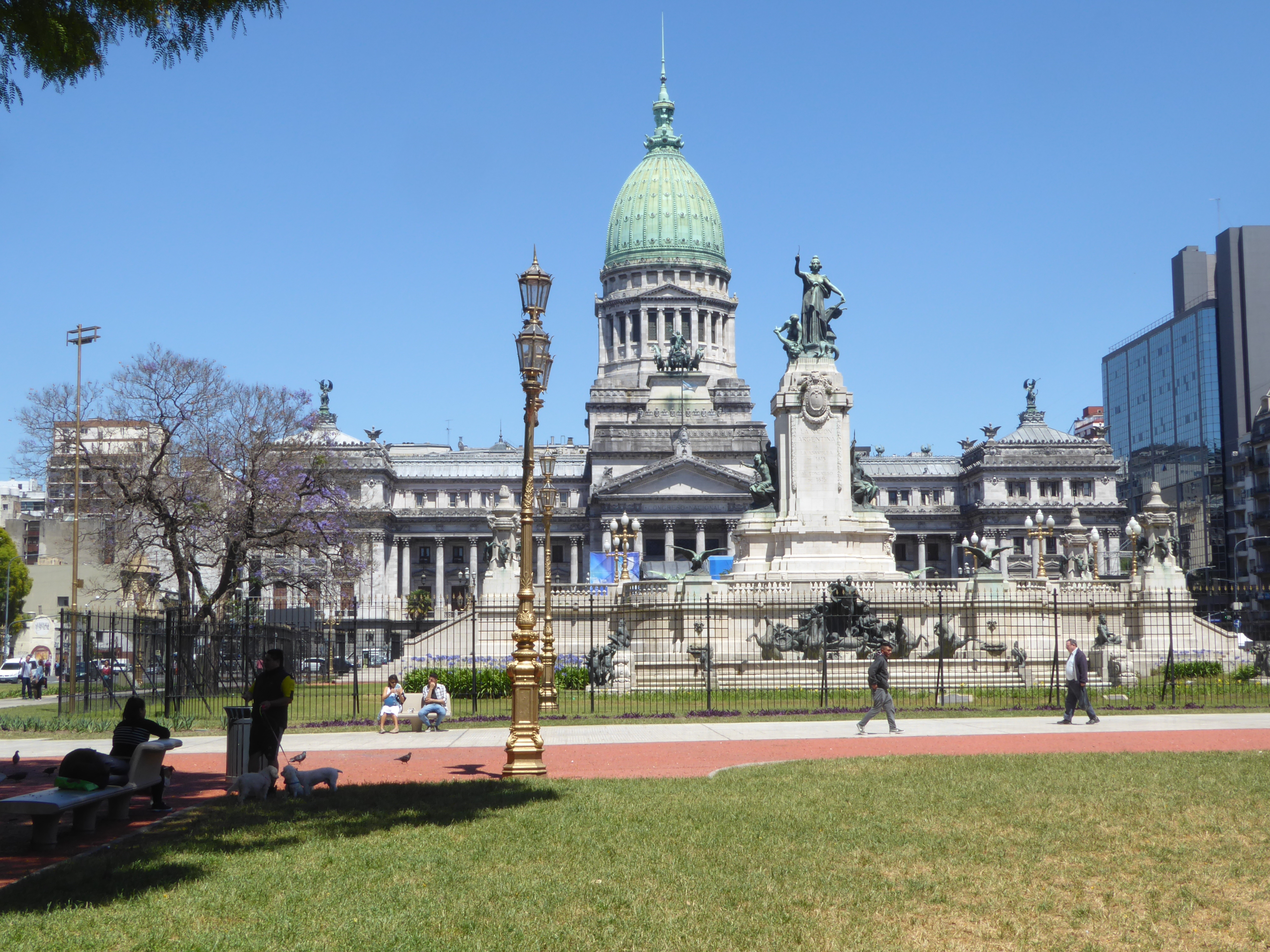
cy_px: 476
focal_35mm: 50
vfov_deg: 29.1
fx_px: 1834
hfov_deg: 38.2
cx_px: 635
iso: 80
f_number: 7.1
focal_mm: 9
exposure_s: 1/160
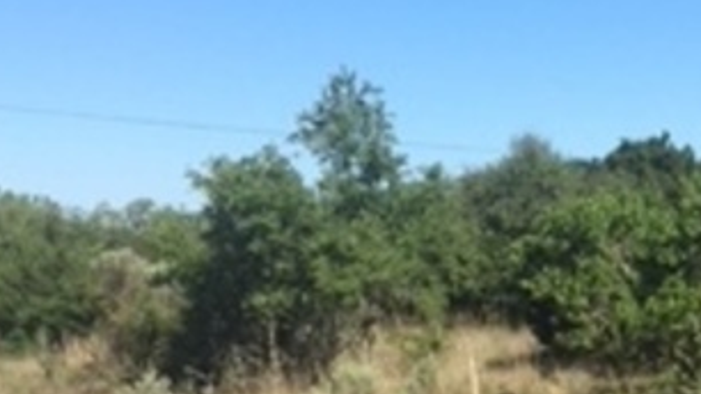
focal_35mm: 66
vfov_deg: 18.1
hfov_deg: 30.9
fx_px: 1227
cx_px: 591
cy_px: 321
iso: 25
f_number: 2.2
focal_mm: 4.15
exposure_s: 1/1709
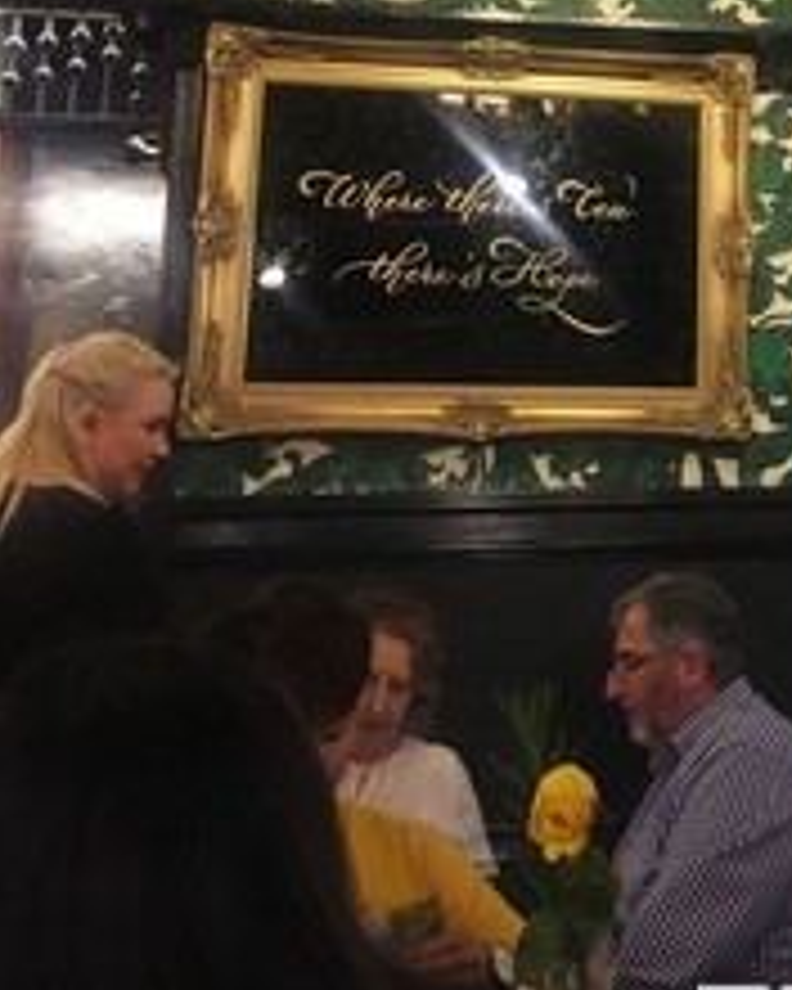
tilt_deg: +16.2
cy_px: 104
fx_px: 1699
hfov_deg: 25.2
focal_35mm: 58
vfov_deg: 31.0
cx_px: 756
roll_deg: +1.2
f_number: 2.2
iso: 200
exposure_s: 1/33
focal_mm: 4.15
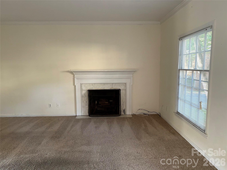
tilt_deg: -6.0
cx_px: 114
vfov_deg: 56.8
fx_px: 157
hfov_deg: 71.6
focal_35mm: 24
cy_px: 85
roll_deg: +0.9
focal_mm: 6.76
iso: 100
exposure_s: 1/24
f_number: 1.78
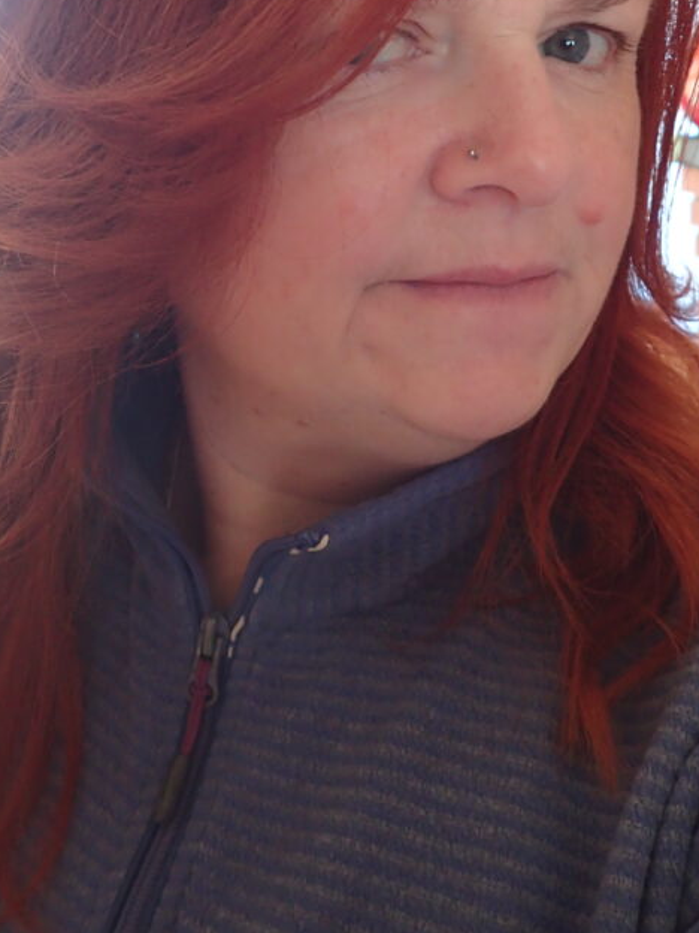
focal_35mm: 41
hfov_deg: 35.1
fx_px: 1104
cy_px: 241
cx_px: 378
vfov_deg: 44.4
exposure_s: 1/30
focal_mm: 4.5
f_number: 2
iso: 320
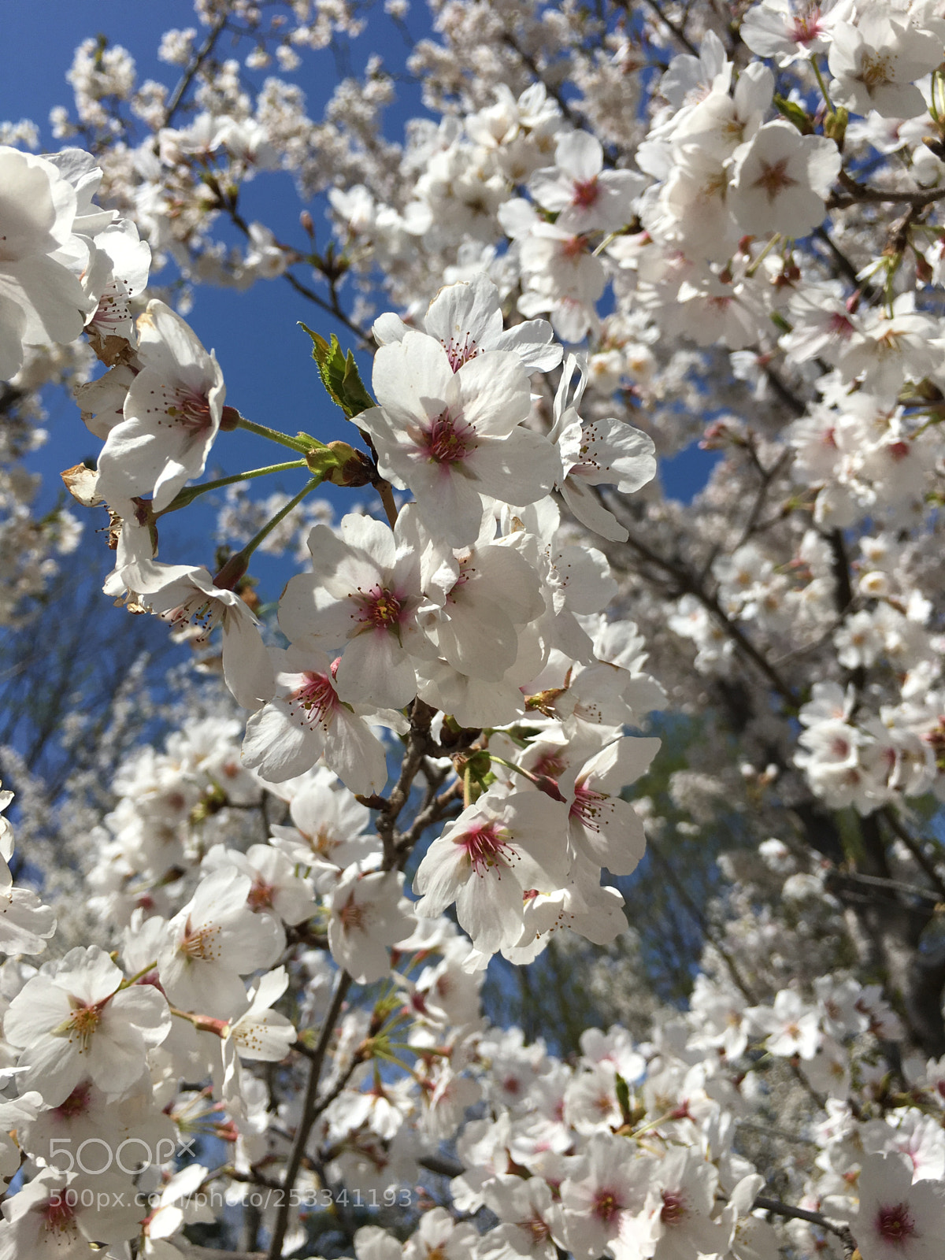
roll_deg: +6.5
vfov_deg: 61.7
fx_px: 1056
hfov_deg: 48.2
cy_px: 630
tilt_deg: +36.4
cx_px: 472
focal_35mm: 29
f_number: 2.2
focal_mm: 4.15
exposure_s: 1/2959
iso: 25
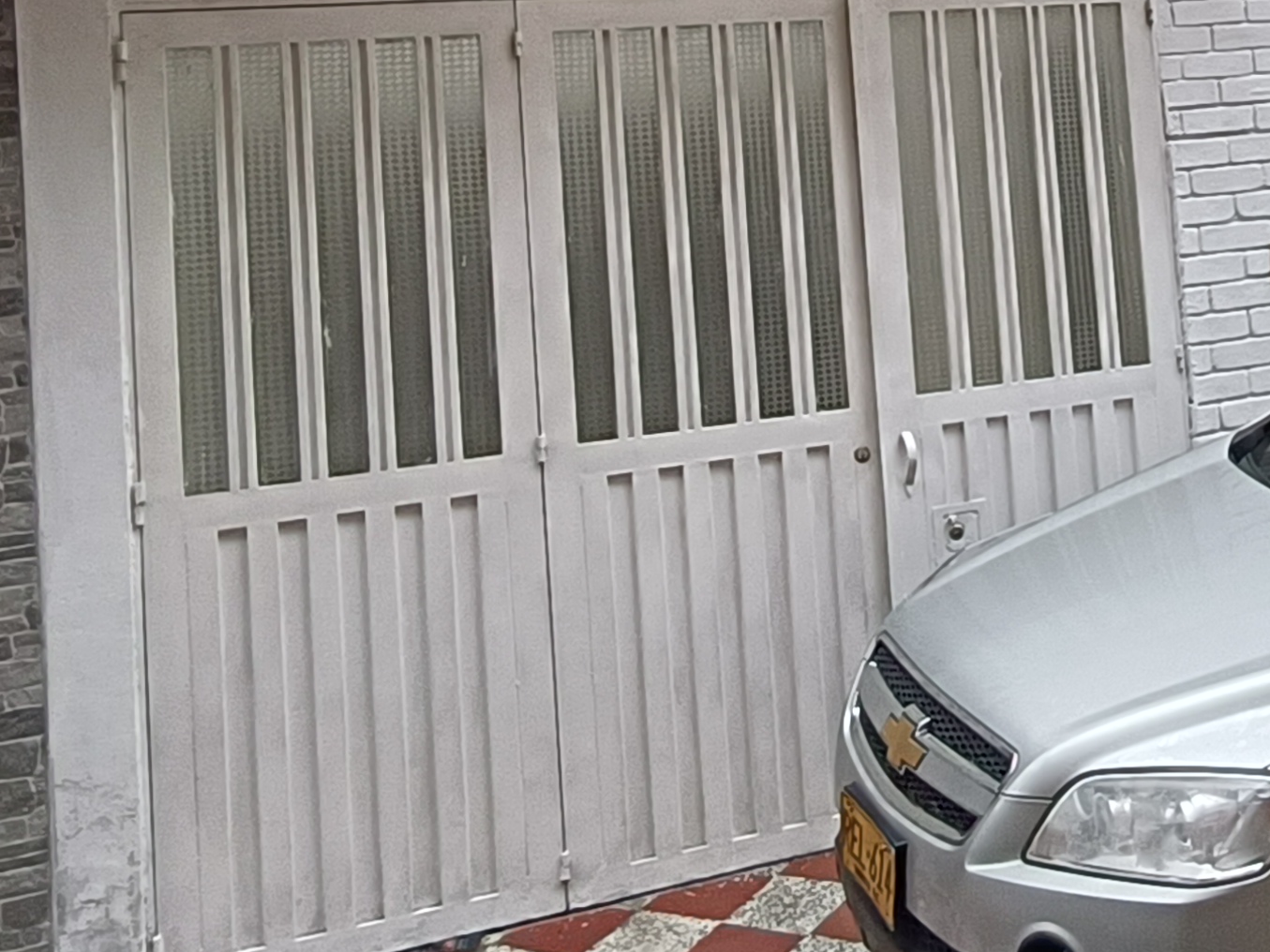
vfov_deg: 25.9
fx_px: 1944
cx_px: 1200
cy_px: -25
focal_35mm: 53
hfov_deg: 33.7
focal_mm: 1.68
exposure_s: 1/442
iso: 103
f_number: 2.2
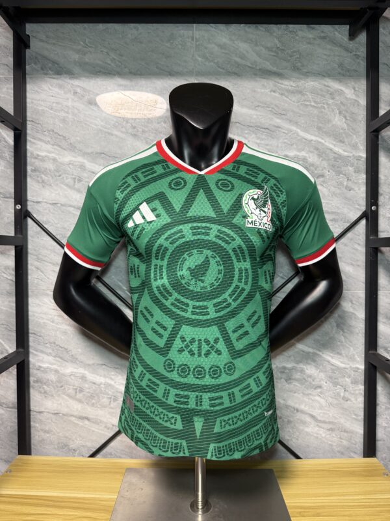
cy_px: 260
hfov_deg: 56.8
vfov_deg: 71.6
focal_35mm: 24
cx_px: 195
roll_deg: -0.3
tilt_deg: -1.0
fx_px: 361
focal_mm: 6.76
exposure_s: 1/50
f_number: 1.78
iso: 200
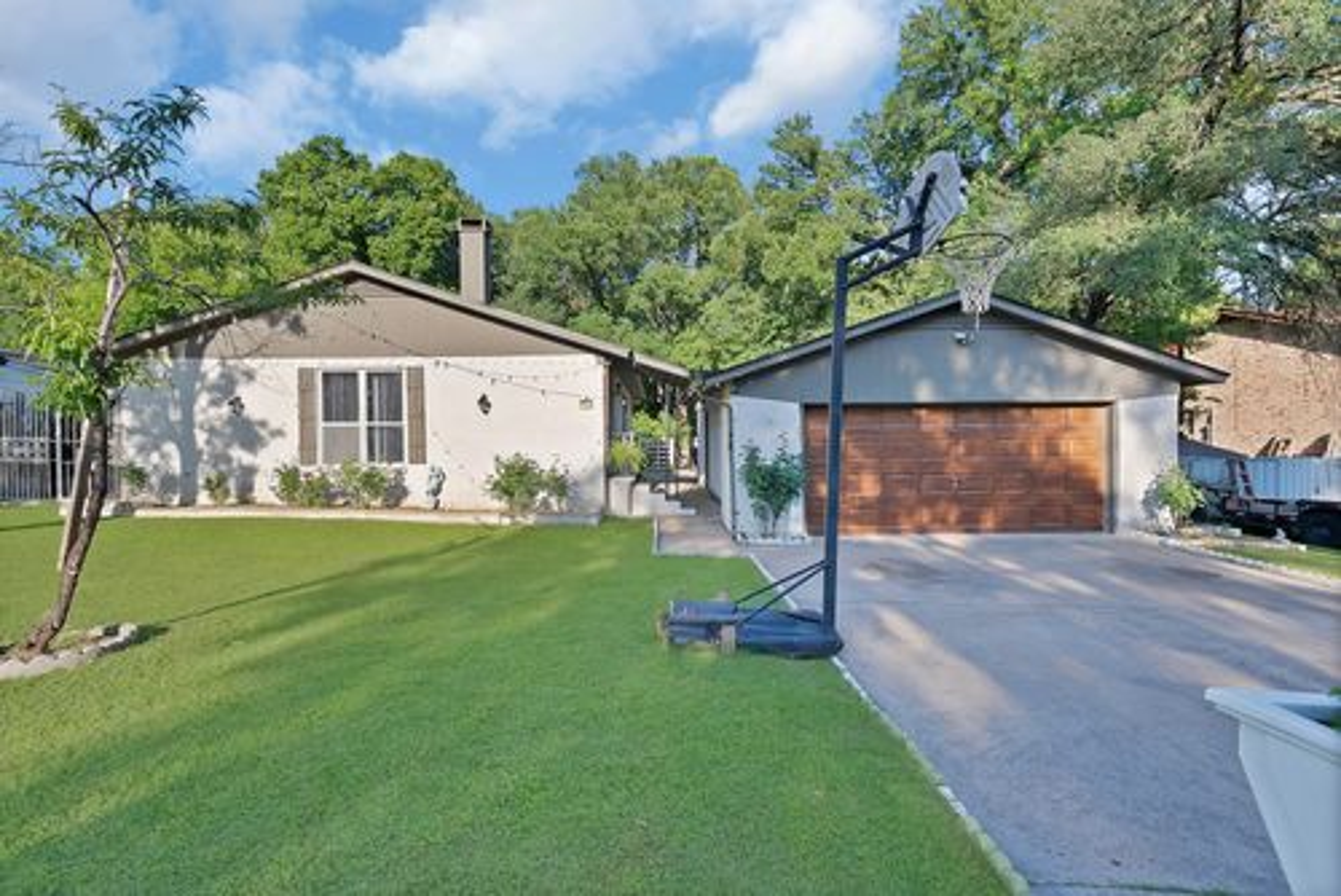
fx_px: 634
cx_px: 670
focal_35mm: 17
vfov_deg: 70.5
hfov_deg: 93.2
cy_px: 448
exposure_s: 1/80
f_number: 10
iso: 640
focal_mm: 17
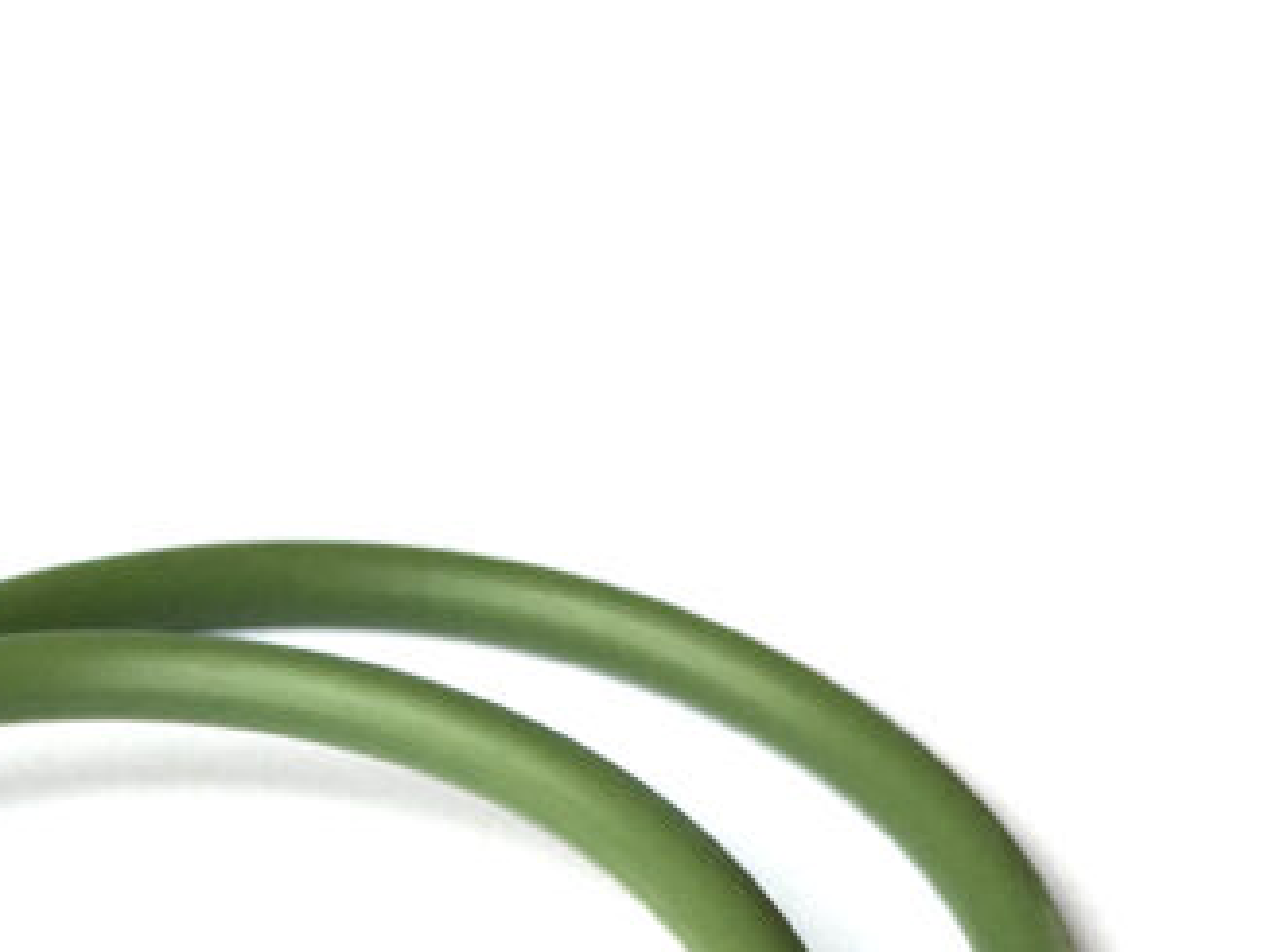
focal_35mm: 91
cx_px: 101
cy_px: 1205
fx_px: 3336
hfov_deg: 21.0
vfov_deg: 15.5
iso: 32
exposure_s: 1/100
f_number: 2.2
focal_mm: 4.15
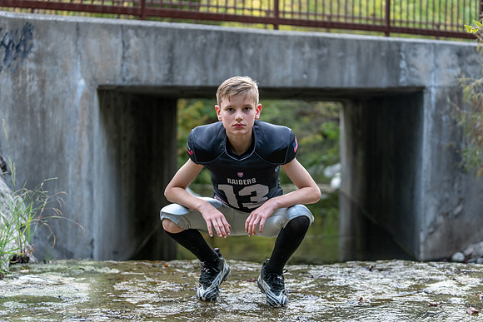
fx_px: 939
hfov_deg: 28.8
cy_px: 161
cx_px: 242
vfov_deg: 19.5
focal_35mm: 70
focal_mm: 70
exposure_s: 1/320
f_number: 2.8
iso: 500
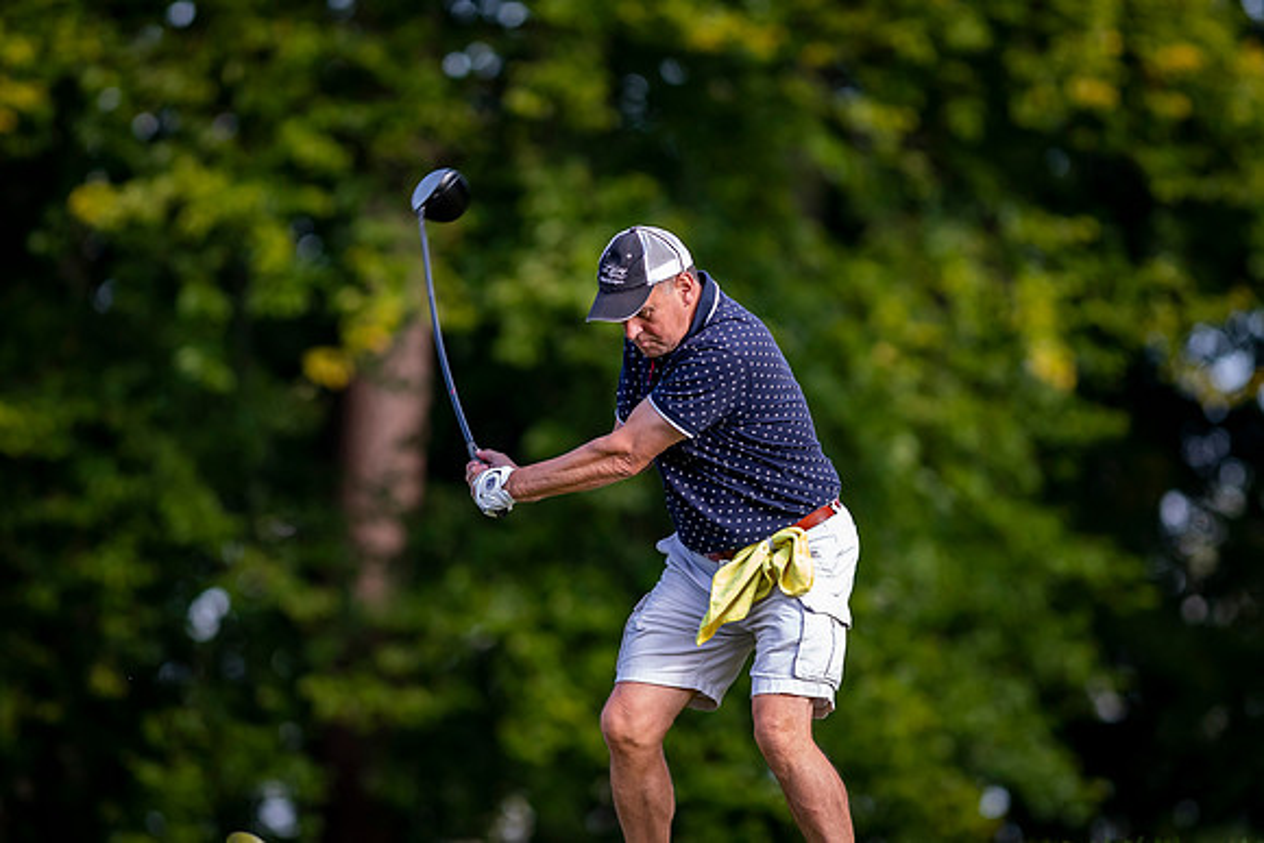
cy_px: 422
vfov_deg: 3.1
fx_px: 15803
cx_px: 632
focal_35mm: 450
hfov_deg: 4.6
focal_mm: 300
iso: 560
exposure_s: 1/1600
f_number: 2.8
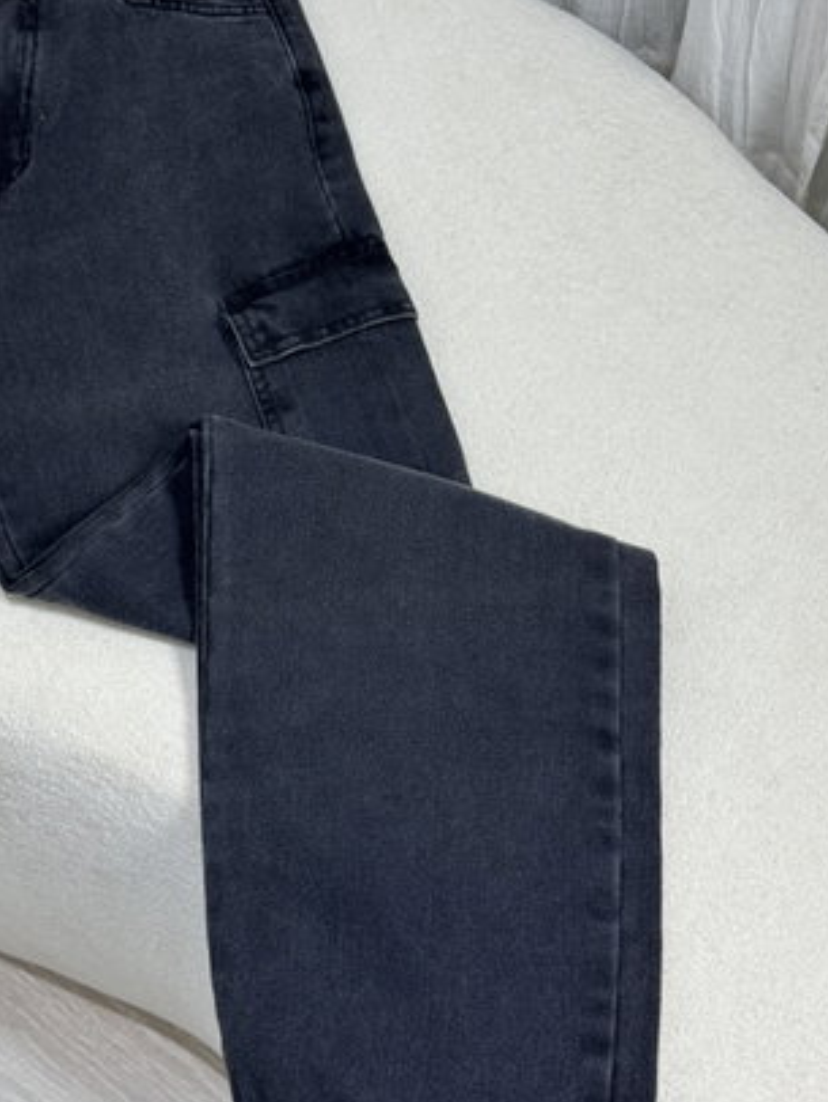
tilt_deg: -60.2
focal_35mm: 63
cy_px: 501
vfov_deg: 30.7
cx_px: 364
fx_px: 2007
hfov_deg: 23.3
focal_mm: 6.76
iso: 50
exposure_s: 1/50
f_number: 1.78
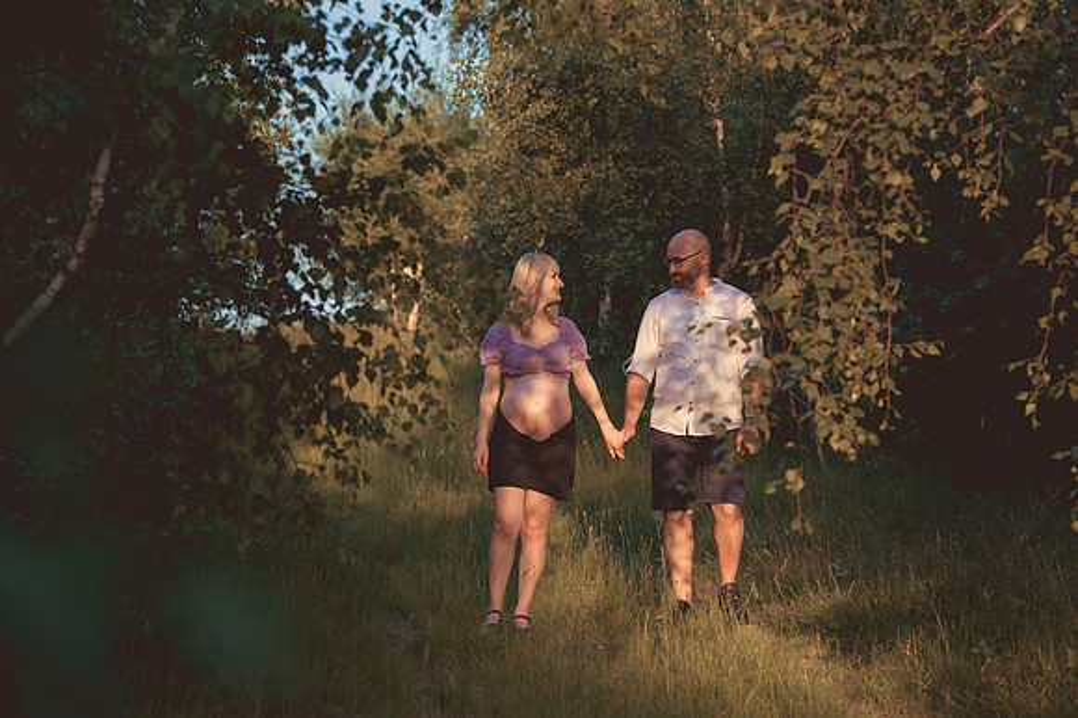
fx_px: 2953
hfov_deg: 20.7
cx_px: 626
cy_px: 417
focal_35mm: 99
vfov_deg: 13.8
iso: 400
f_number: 3.5
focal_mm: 85
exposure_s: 1/1250
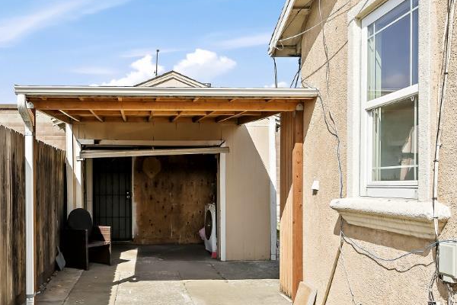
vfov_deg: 37.8
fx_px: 444
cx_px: 154
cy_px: 176
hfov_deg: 53.4
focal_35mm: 35
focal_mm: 14
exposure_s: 1/125
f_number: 8
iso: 64
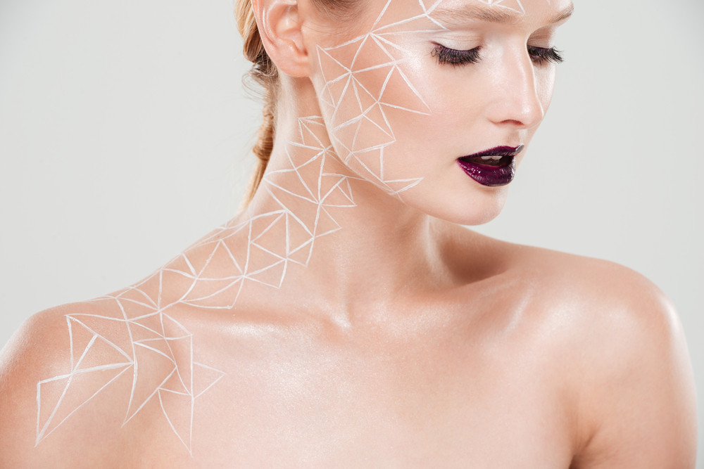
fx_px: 3911
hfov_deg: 10.3
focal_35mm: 200
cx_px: 352
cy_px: 234
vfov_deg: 6.9
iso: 100
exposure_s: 1/160
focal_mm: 200
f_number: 10
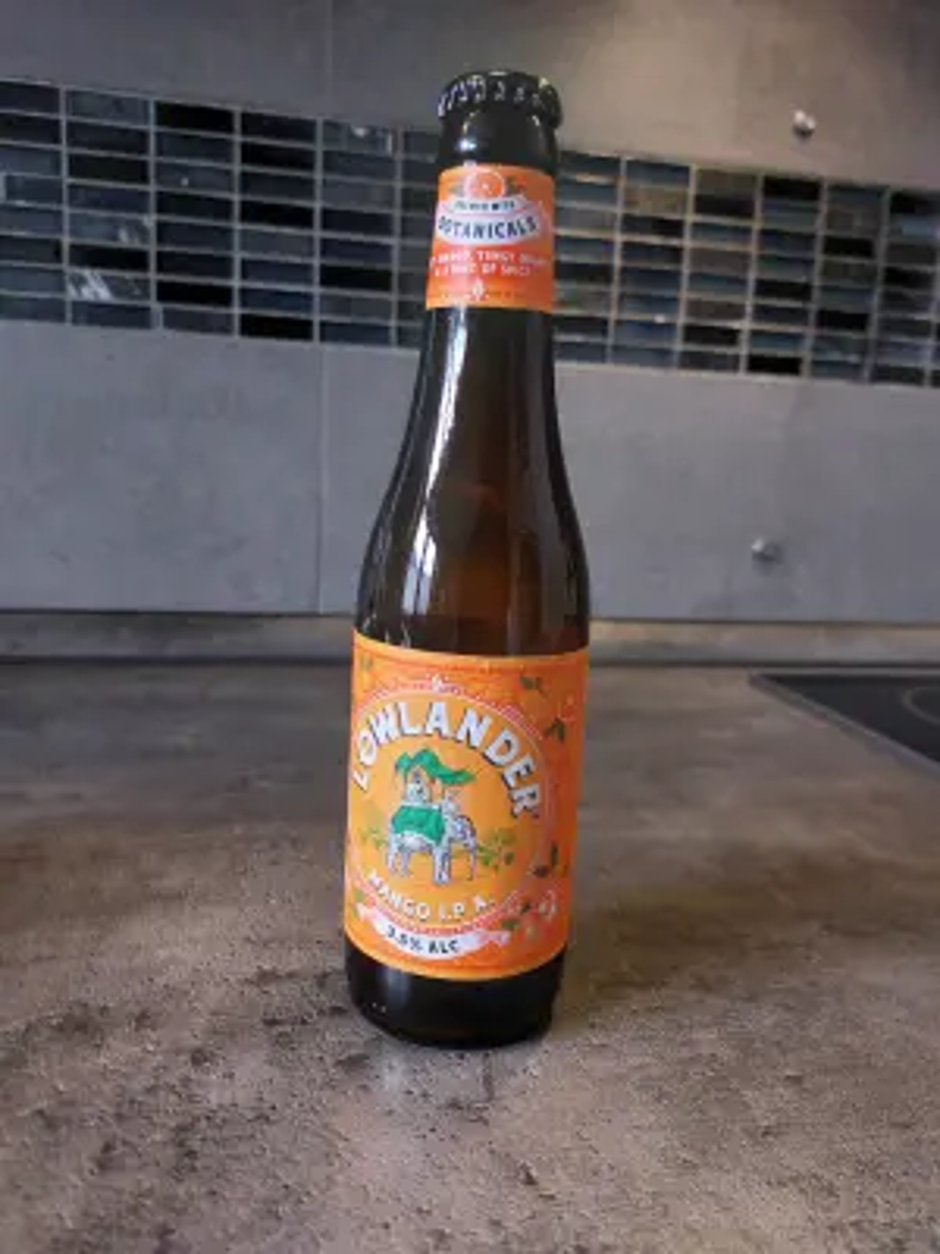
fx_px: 869
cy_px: 627
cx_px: 470
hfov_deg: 56.8
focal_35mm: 24
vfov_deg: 71.6
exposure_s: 1/50
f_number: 1.8
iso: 320
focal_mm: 5.23
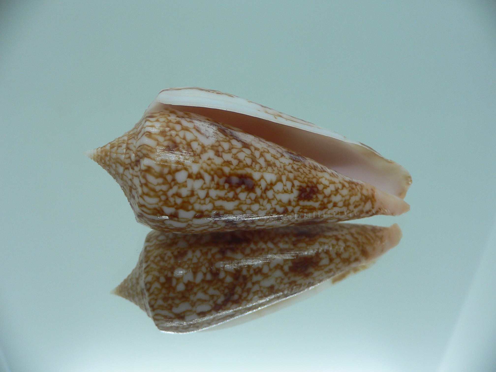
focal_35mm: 35
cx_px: 248
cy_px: 186
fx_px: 502
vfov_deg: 40.7
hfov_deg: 52.6
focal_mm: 4.6
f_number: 2.8
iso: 80
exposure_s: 1/60
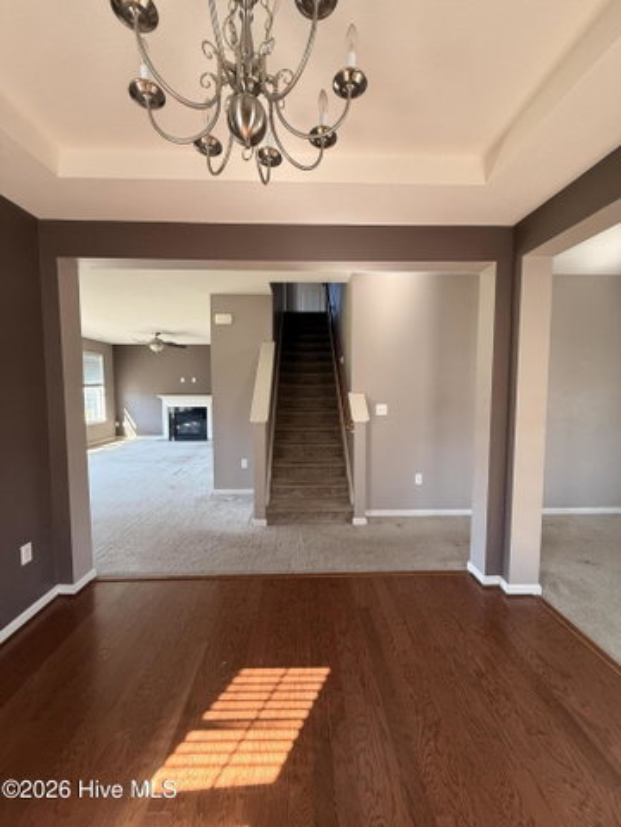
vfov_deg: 102.1
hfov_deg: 85.7
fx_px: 335
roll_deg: +0.0
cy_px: 414
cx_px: 310
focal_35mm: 14
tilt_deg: -3.7
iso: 320
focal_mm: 2.22
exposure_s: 1/99
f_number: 2.2
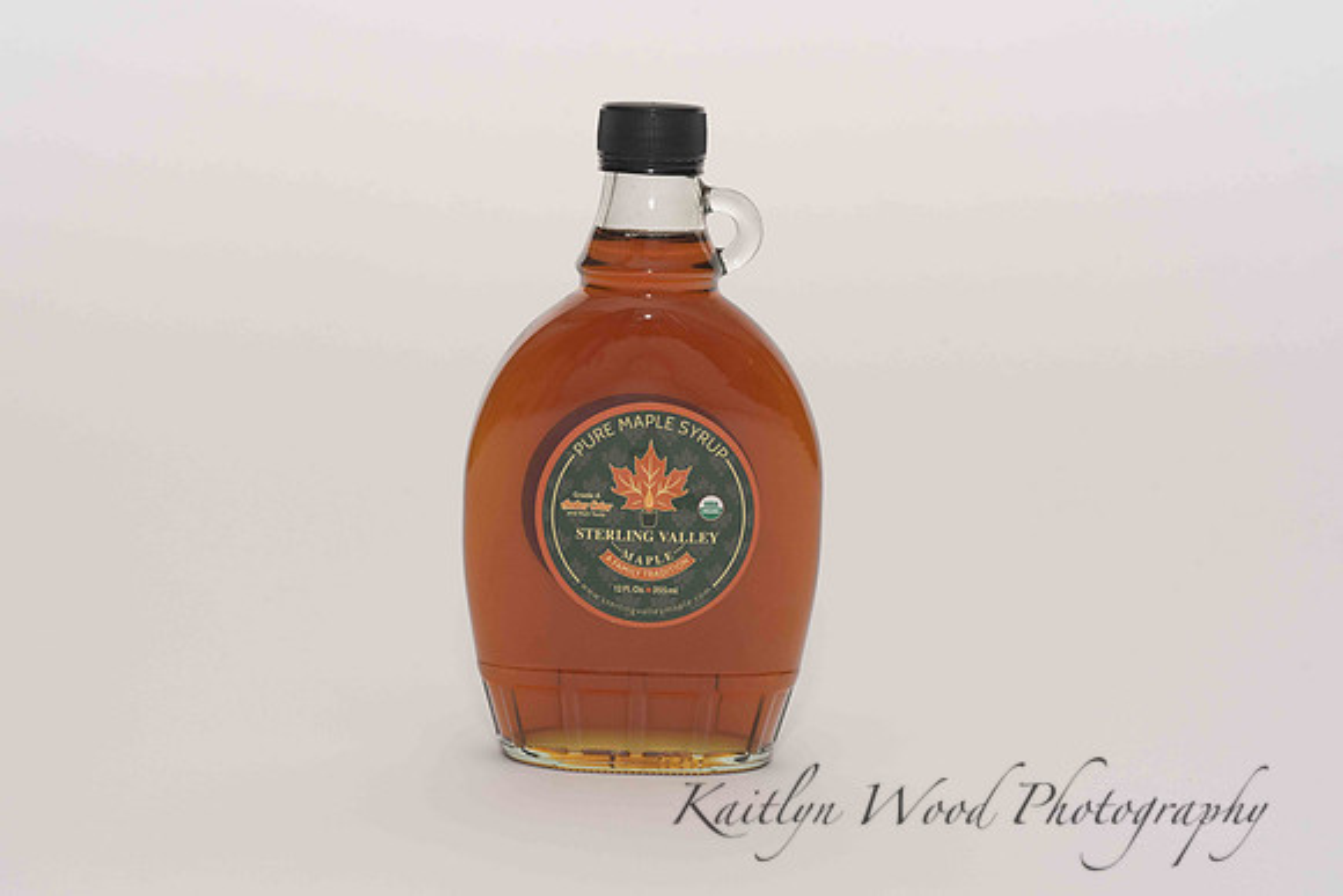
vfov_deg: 16.1
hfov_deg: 23.9
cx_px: 672
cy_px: 448
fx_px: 3172
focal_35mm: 85
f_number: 13
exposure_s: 1/100
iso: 400
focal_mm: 85
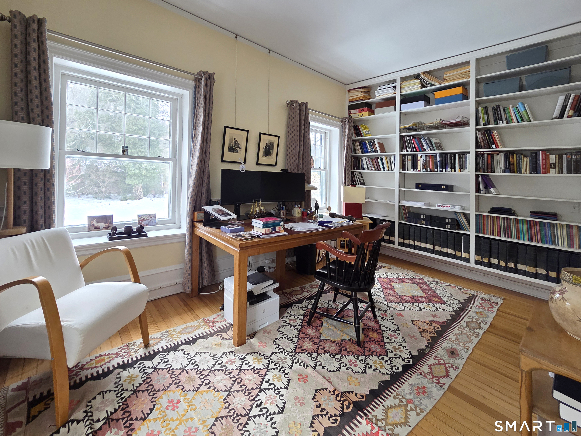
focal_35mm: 13
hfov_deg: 106.2
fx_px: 218
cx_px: 290
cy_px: 218
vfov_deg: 89.9
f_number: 2.2
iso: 400
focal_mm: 2.2
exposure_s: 1/359
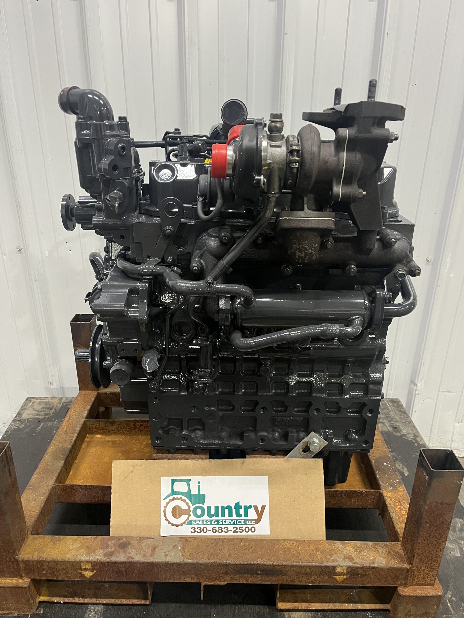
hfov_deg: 53.1
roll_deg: -0.1
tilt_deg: -23.6
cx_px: 232
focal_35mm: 26
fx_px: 465
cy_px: 309
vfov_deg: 67.3
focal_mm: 5.1
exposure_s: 1/60
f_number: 1.6
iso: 320
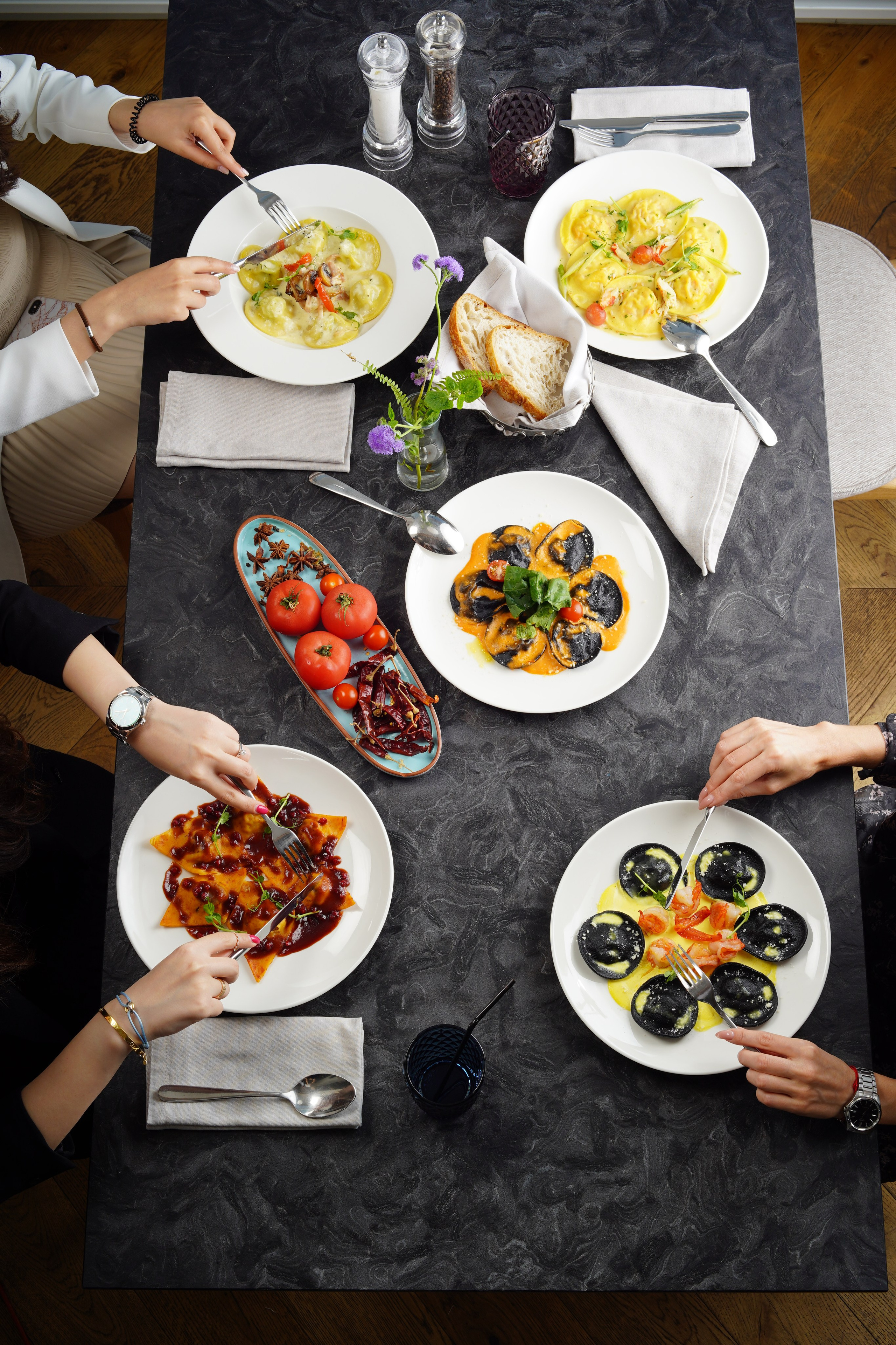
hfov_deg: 27.0
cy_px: 672
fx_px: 1867
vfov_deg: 39.6
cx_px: 448
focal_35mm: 50
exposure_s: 1/160
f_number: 11
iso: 200
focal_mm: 50
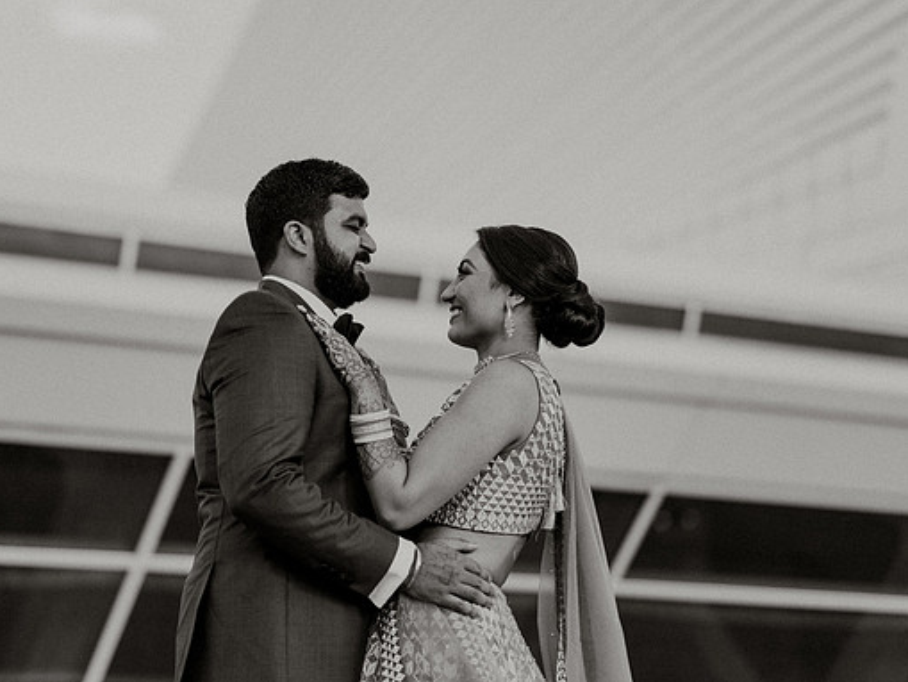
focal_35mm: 93
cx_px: 394
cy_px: 339
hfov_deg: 21.1
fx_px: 2440
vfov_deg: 15.9
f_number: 2
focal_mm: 85
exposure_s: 1/1600
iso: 160
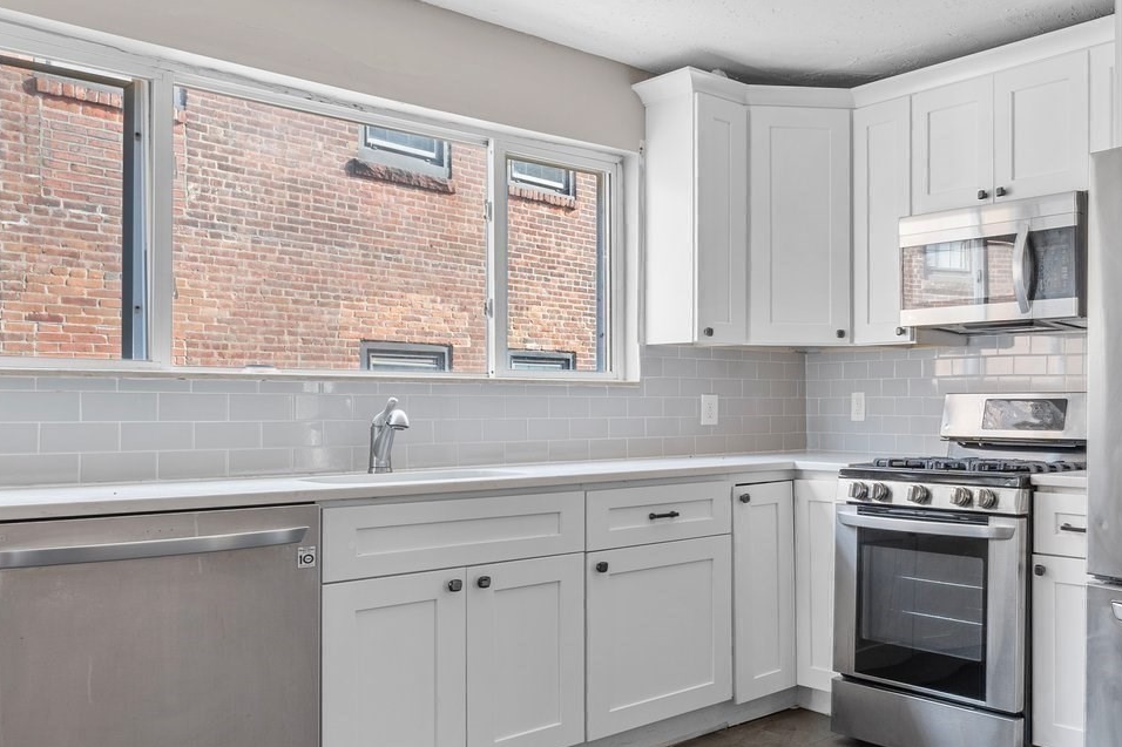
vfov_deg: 43.6
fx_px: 935
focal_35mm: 30
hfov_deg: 55.3
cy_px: 405
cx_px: 968
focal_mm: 14
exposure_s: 1/2
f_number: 8
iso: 100
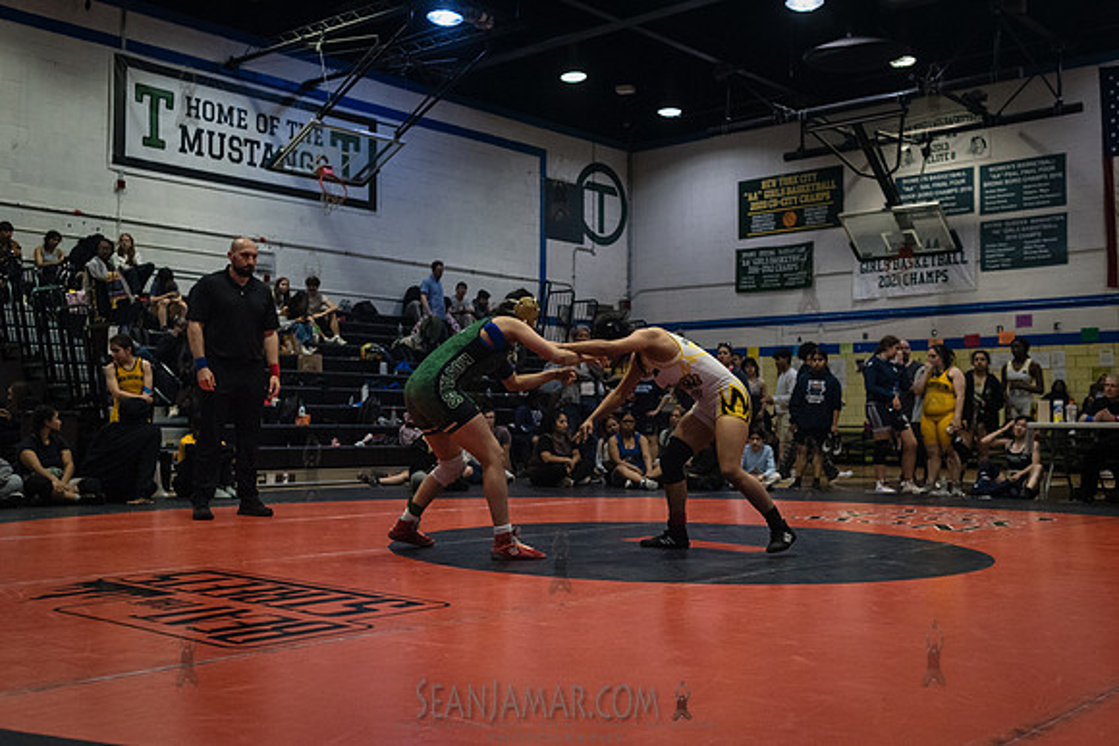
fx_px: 1179
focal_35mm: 38
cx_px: 560
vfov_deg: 35.1
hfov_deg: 50.8
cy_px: 373
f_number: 3.2
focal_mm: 35
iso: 5000
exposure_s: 1/1000
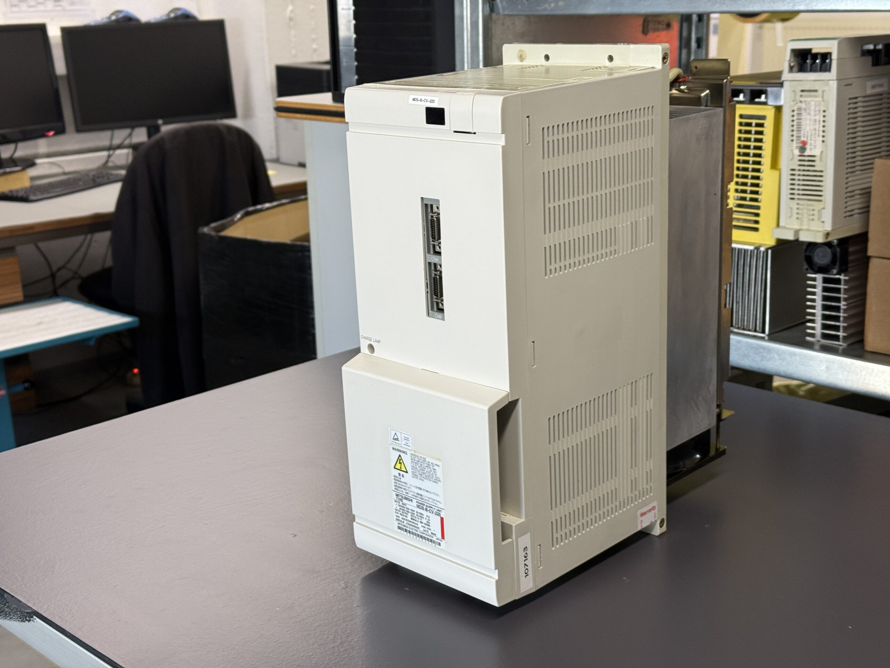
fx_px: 1234
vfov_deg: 30.3
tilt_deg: -13.7
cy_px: 334
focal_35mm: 48
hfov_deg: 39.7
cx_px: 445
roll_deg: +3.5
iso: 64
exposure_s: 1/50
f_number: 1.78
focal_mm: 6.76
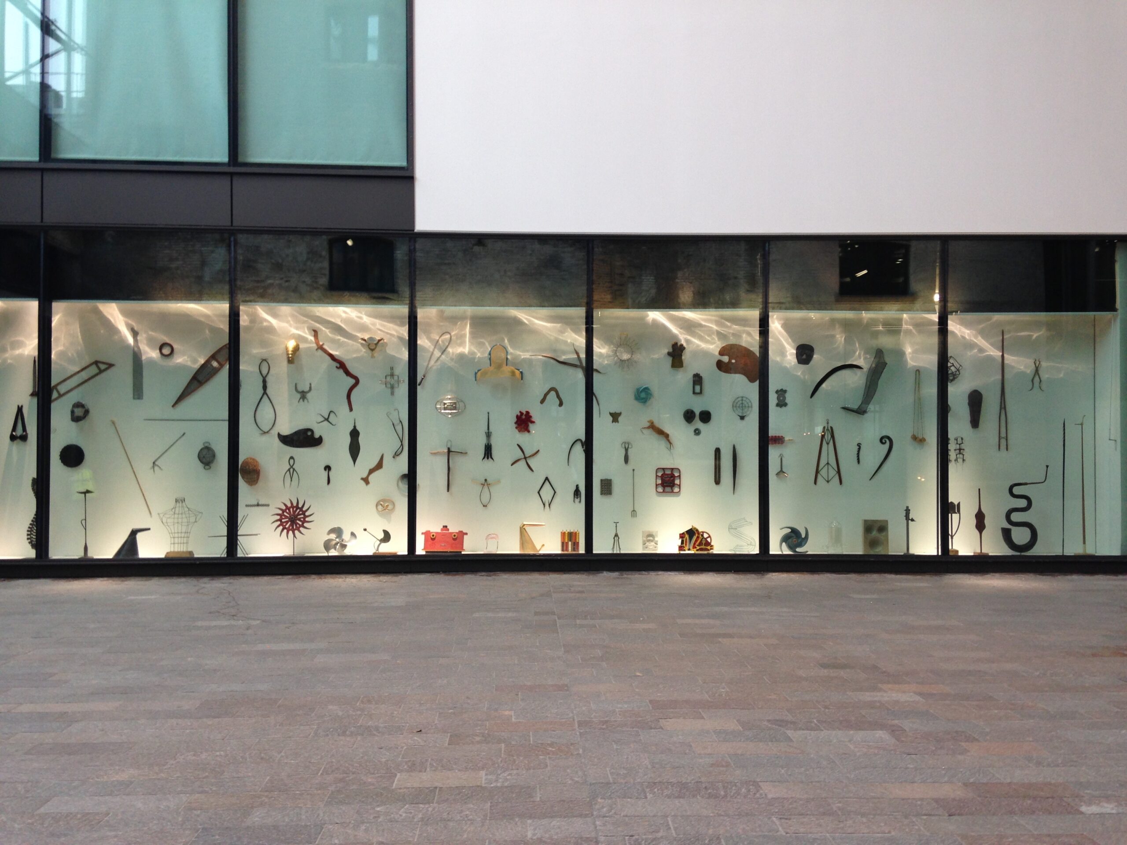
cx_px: 564
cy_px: 422
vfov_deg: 42.9
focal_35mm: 33
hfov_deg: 55.4
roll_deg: -0.7
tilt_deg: +1.4
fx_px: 1074
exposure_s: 1/24
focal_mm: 4.12
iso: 50
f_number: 2.4
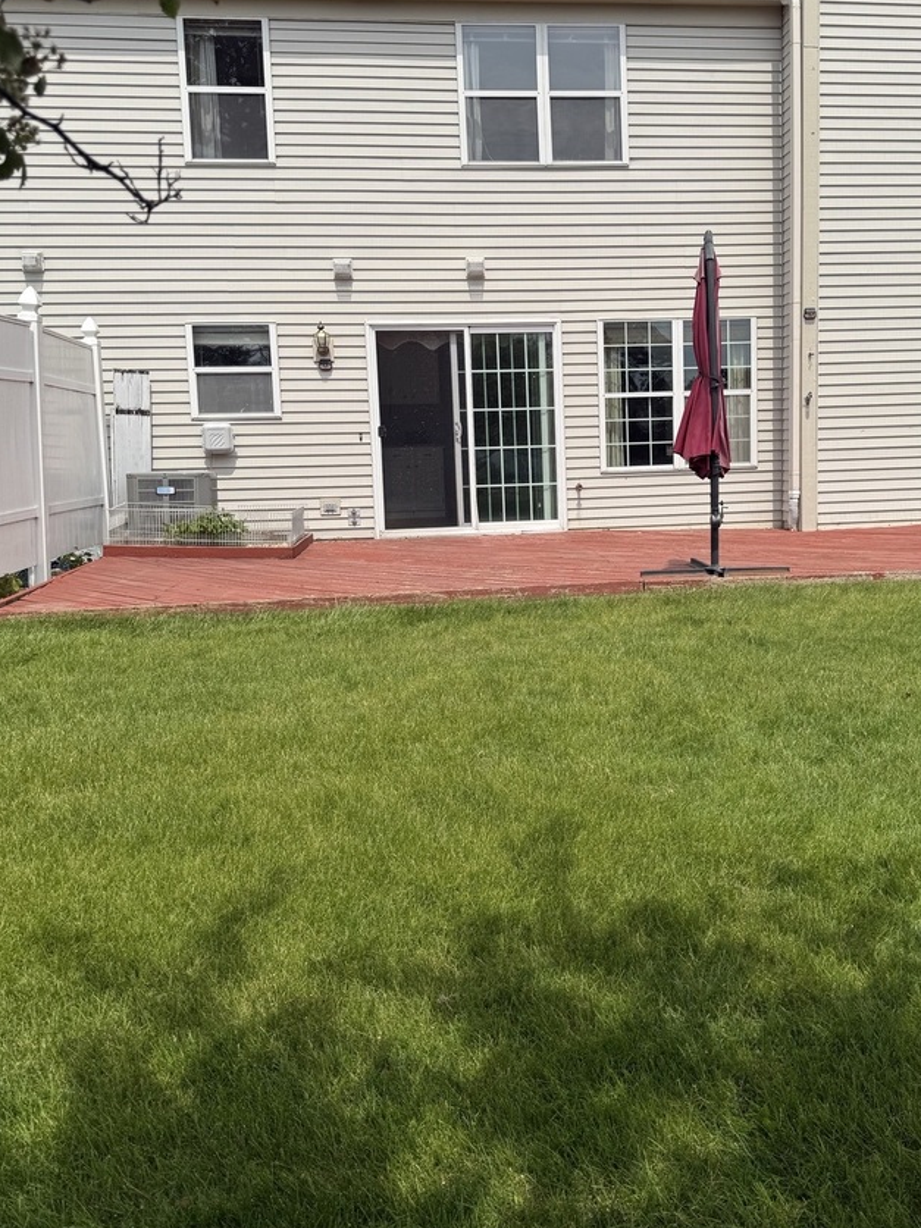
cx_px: 588
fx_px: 1100
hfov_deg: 45.0
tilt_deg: -3.5
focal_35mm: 31
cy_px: 560
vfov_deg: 58.3
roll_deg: +1.7
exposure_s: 1/6711
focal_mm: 6.76
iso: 80
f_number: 1.78
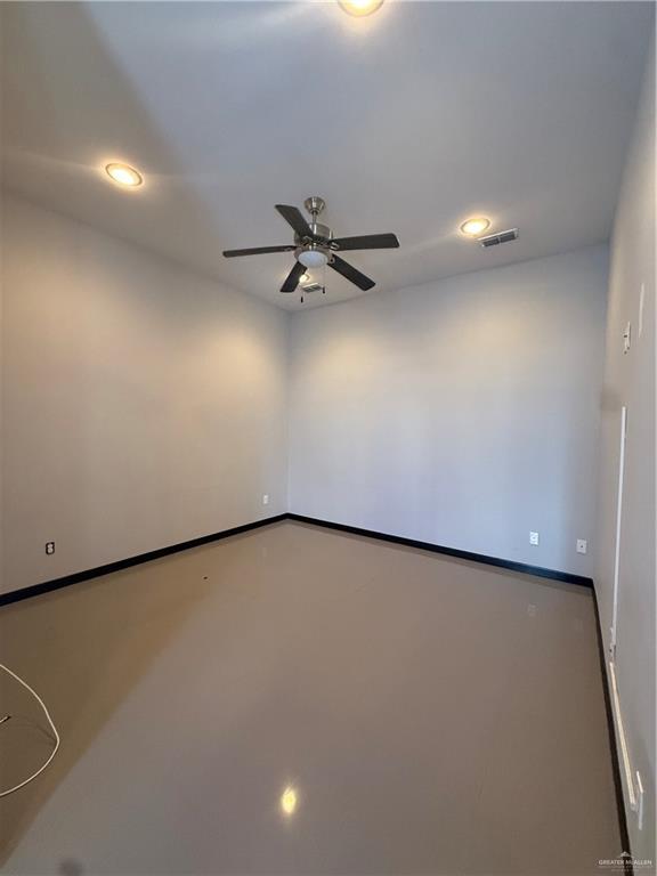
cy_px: 438
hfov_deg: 85.7
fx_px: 354
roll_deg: -1.5
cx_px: 328
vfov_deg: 102.1
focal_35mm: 14
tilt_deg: -1.6
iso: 500
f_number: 2.2
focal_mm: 2.22
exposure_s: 1/60
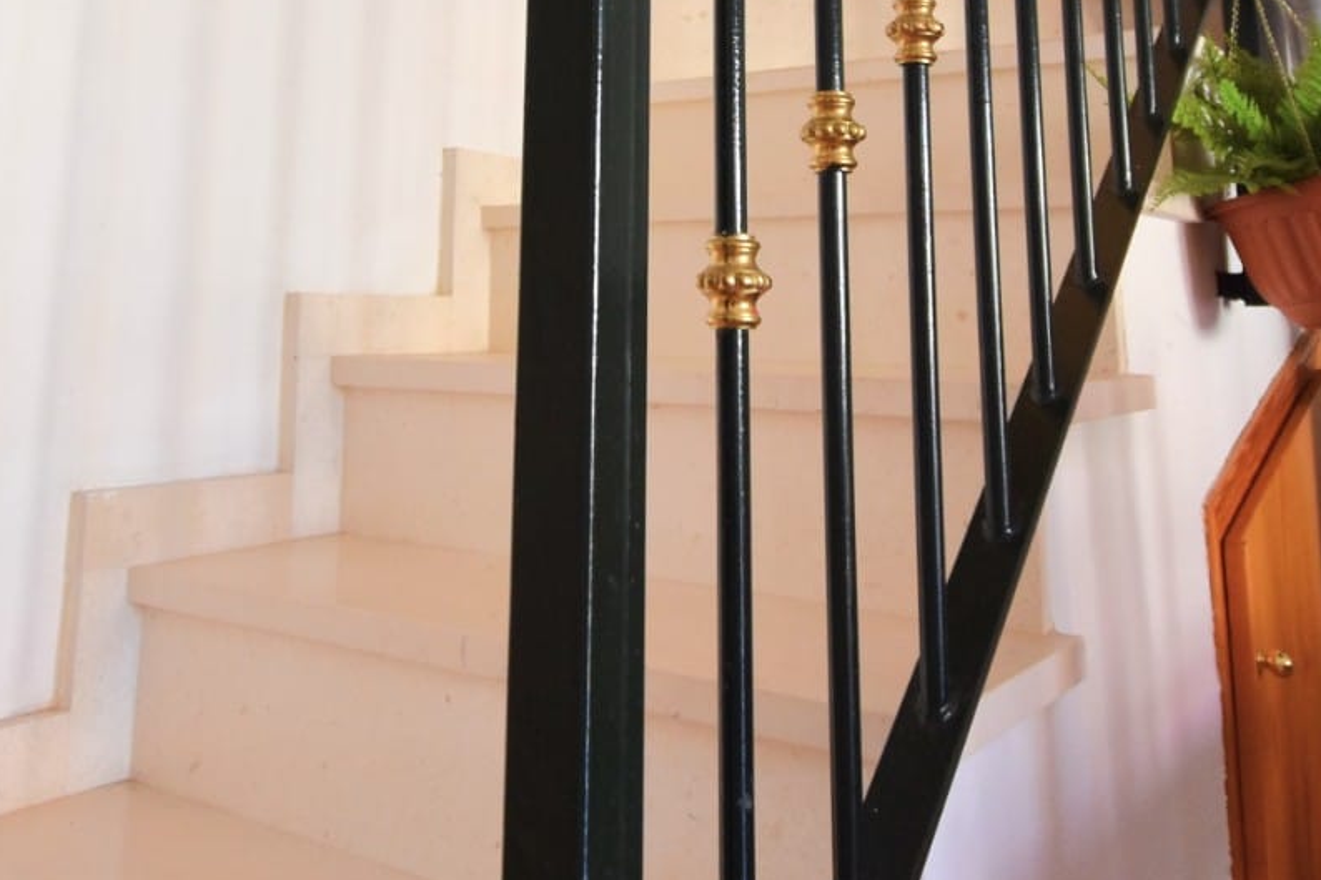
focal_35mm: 34
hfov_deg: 55.5
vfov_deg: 35.9
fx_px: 1247
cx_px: 555
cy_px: 50
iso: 400
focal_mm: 10
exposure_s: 1/80
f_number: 4.5
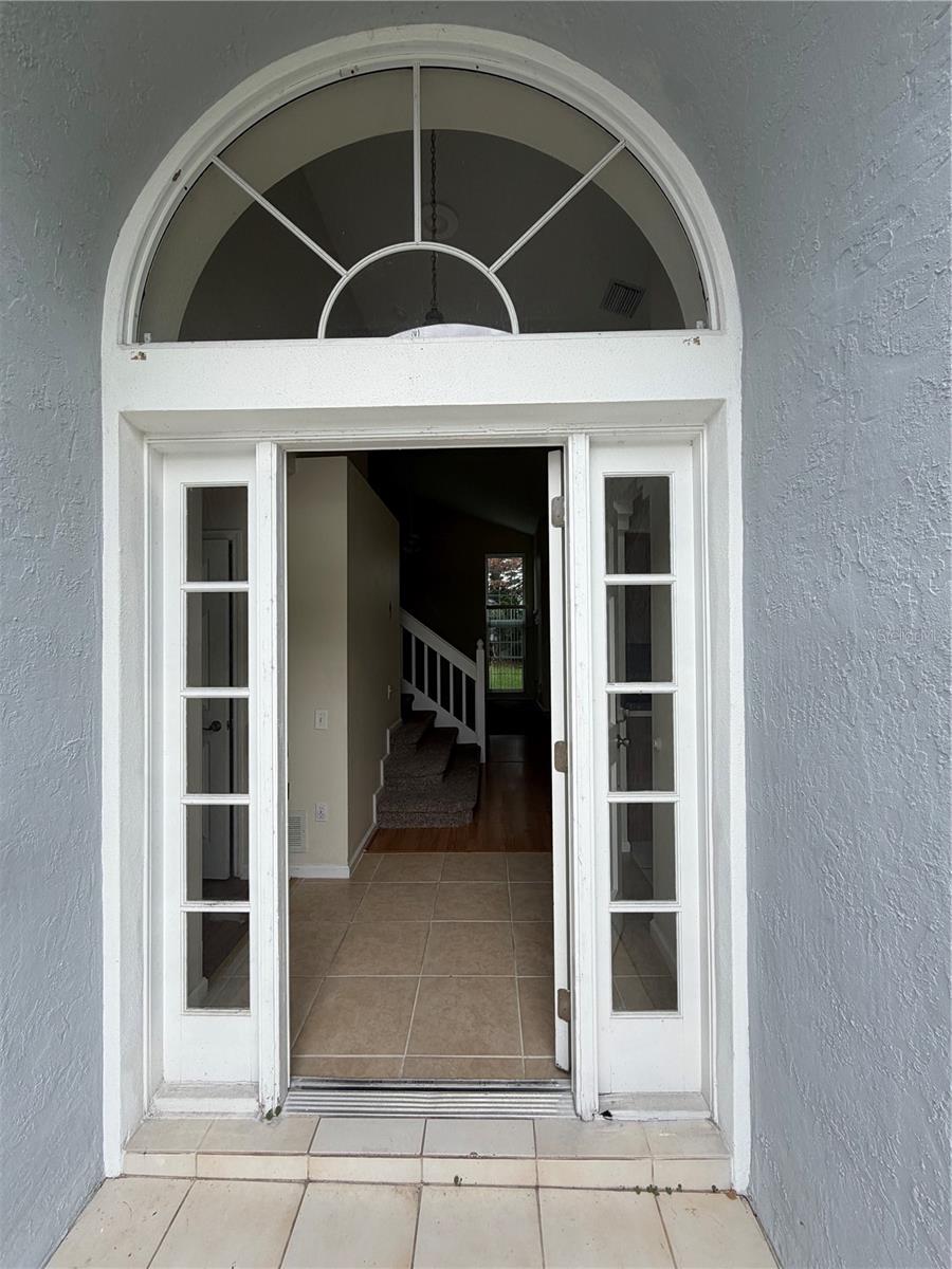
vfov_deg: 102.1
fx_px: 513
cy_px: 634
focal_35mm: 14
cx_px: 476
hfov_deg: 85.7
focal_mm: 2.22
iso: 40
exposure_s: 1/554
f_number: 2.2
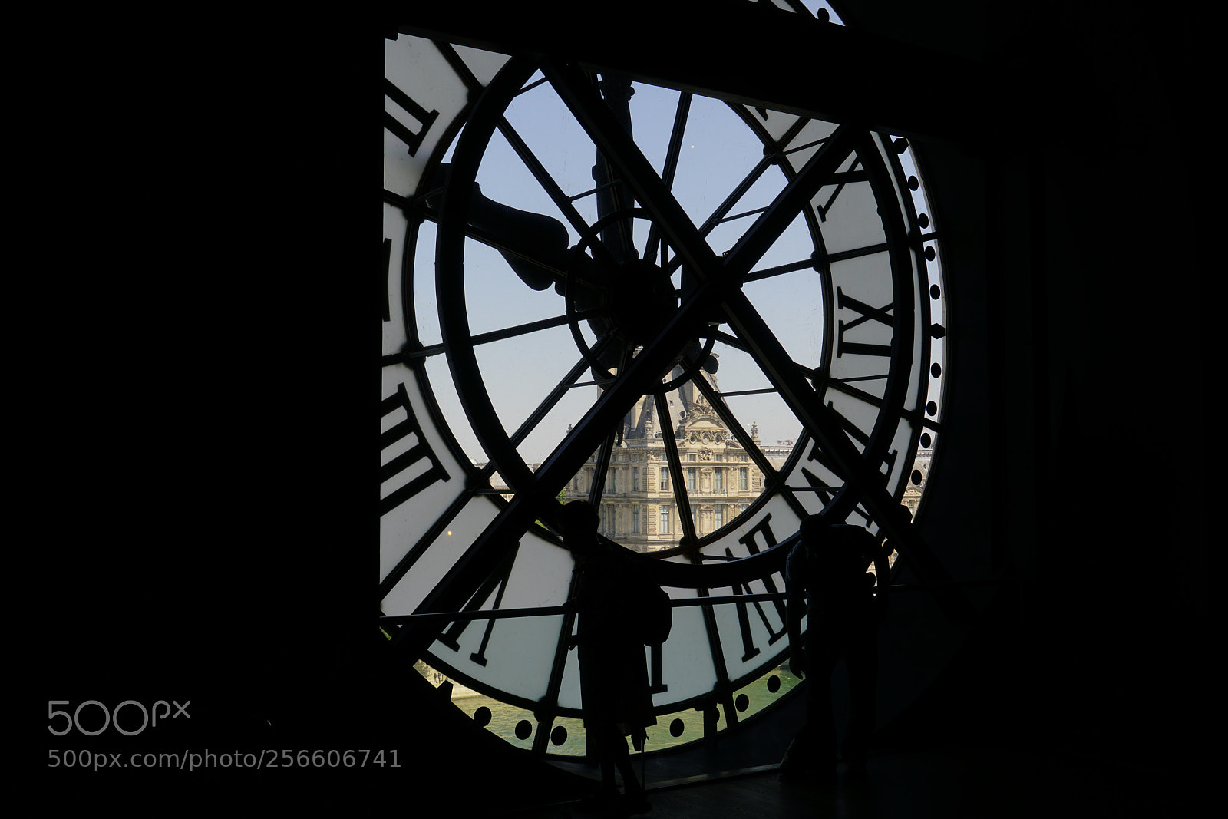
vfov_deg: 35.9
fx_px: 1262
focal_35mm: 37
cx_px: 614
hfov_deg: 51.9
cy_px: 410
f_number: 13
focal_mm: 37
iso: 125
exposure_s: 1/200
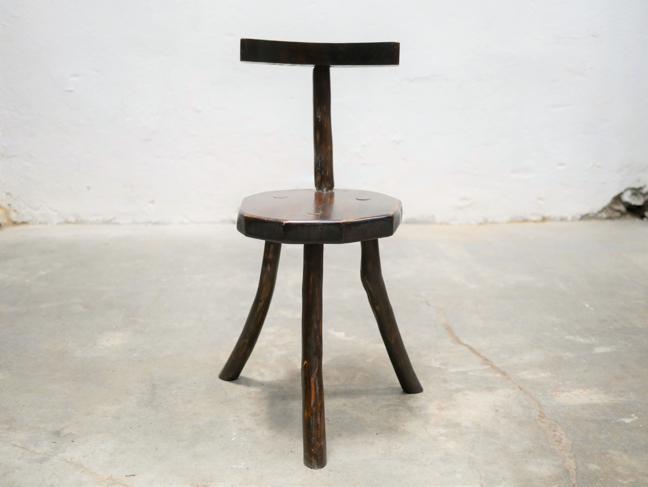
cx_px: 324
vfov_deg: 36.0
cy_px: 244
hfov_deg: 46.8
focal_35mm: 40
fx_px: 749
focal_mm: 20
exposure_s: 1/60
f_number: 1.7
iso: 400
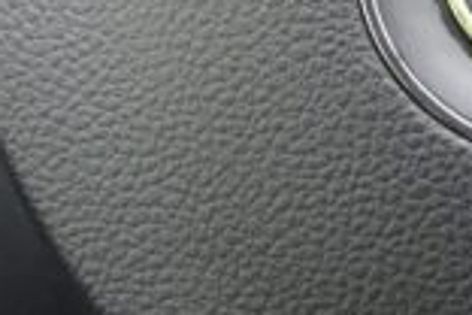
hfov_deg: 8.6
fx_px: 3107
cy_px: -47
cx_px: 517
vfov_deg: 5.8
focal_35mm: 237
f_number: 4
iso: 400
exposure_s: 1/60
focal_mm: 24
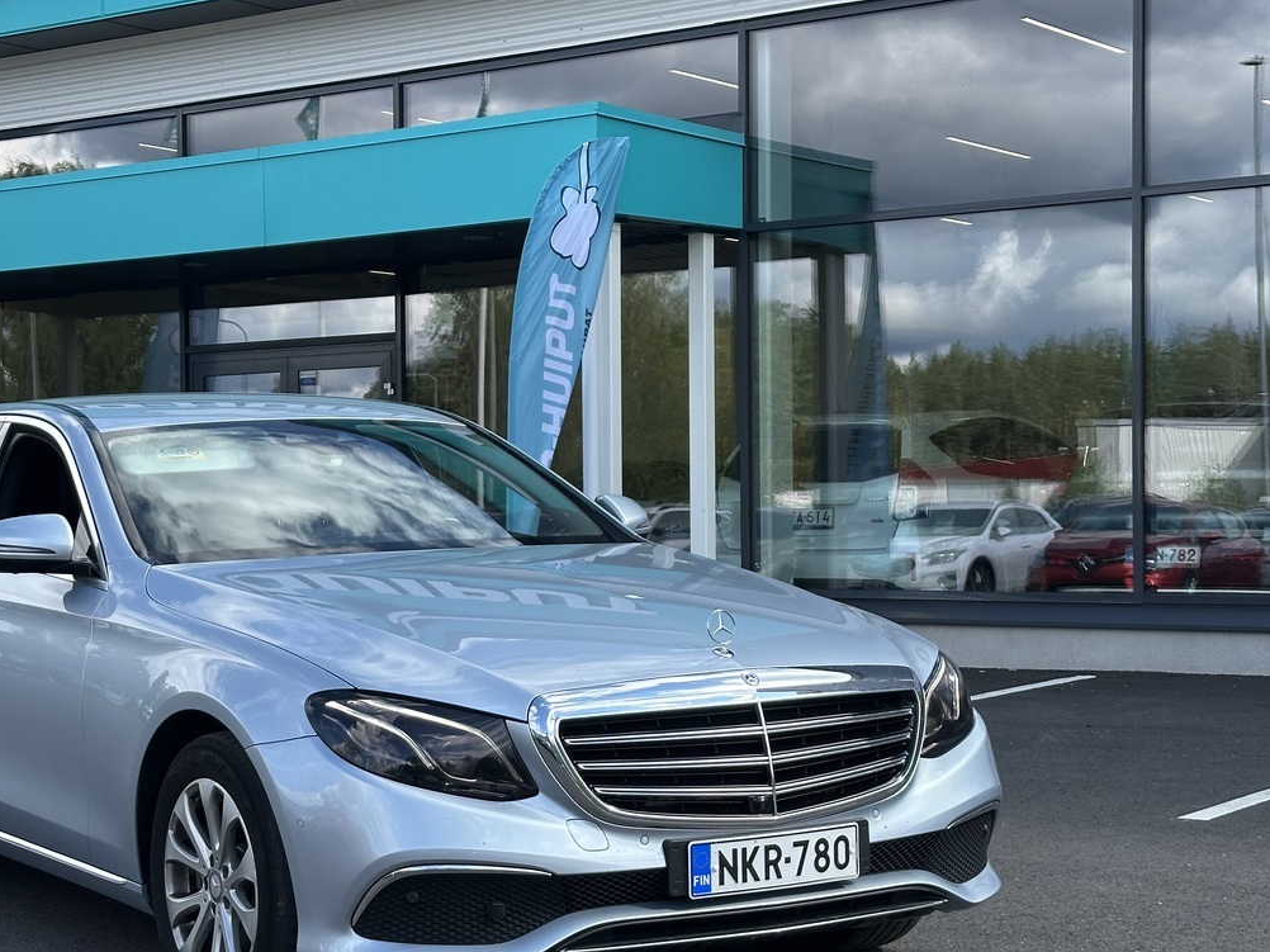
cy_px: 553
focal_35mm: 69
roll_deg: +0.6
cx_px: 402
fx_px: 2531
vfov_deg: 21.3
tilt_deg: -0.9
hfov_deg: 28.0
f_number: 1.78
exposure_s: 1/1815
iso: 64
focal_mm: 6.86
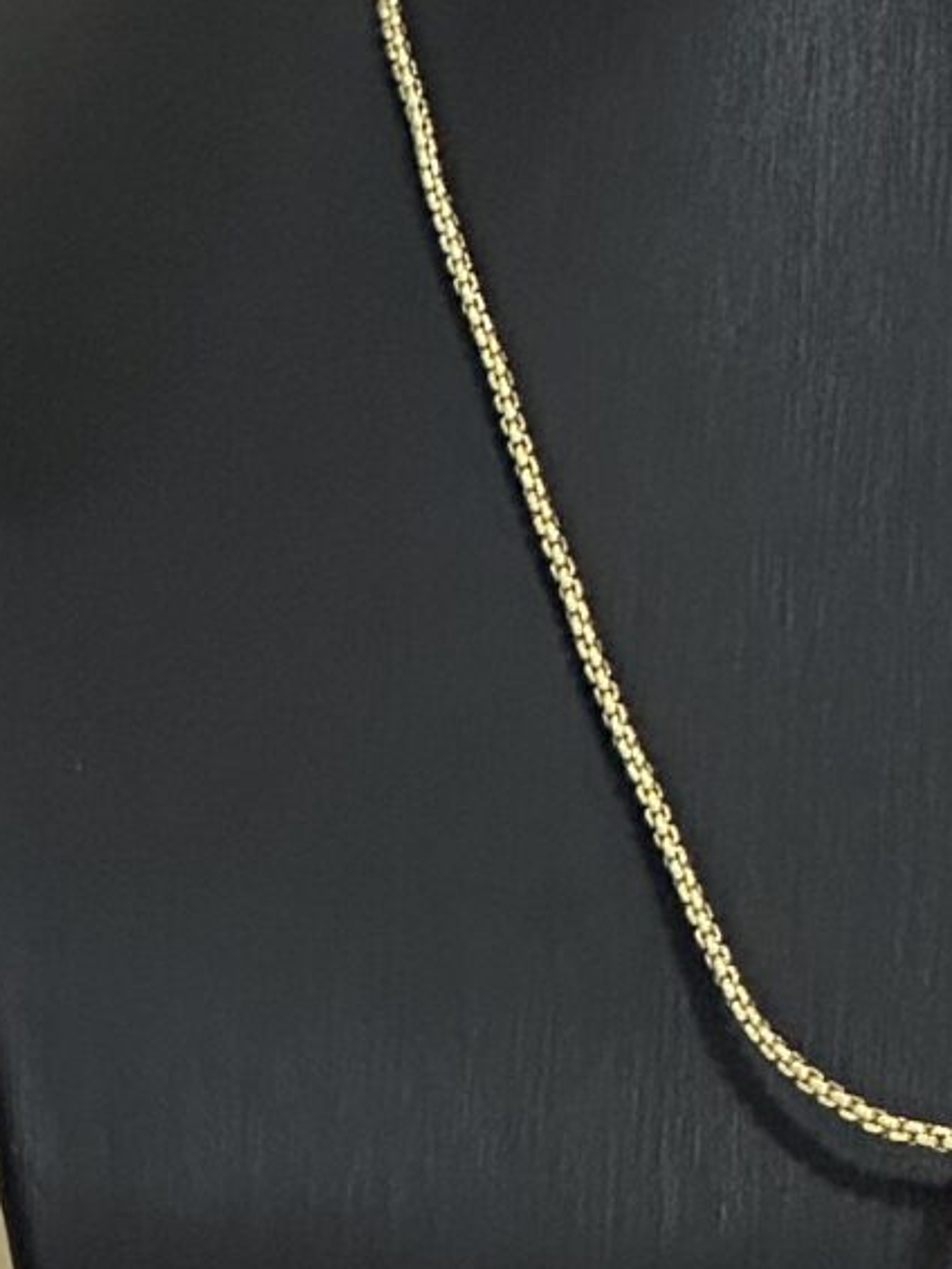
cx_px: 1534
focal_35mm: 349
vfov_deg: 5.7
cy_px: 860
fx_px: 12793
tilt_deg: -3.3
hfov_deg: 4.2
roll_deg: -0.1
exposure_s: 1/60
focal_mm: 9
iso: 320
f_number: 2.8
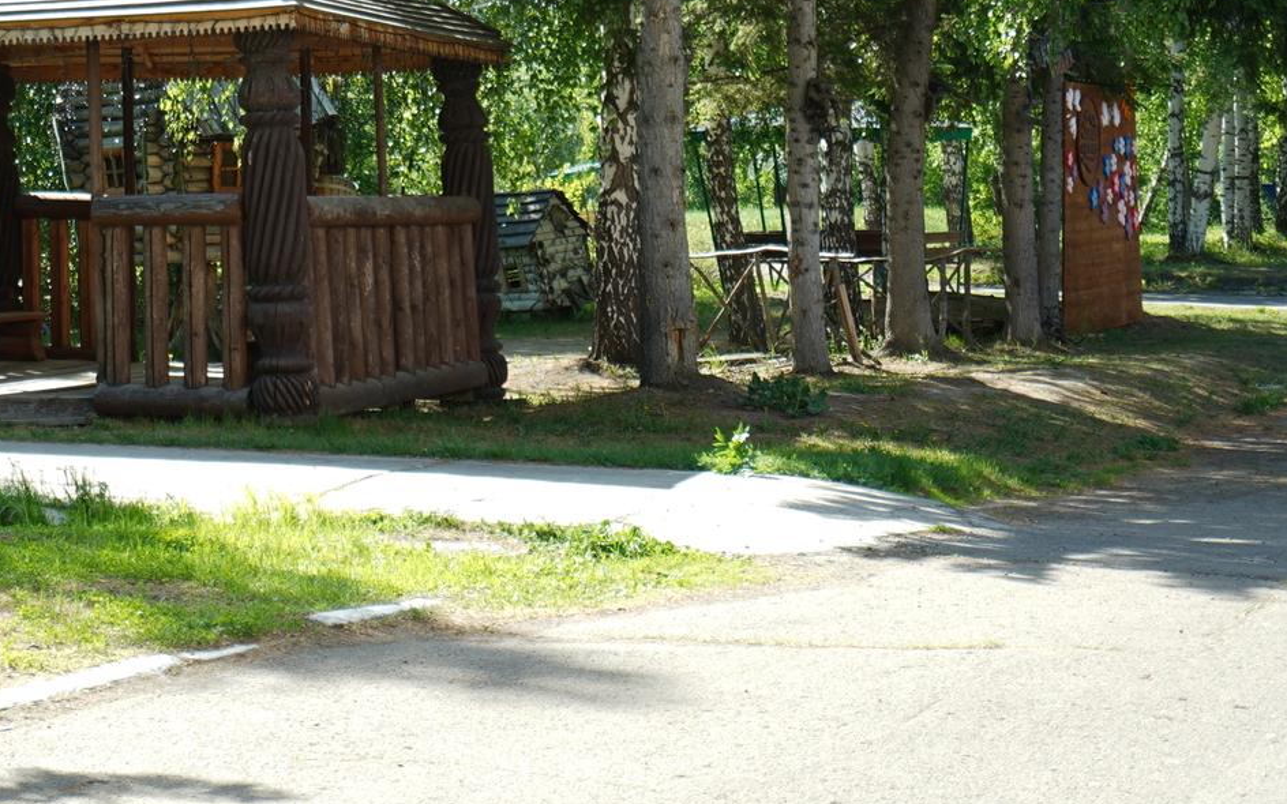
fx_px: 2981
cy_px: -208
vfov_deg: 14.8
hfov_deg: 23.6
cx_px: 106
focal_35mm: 85
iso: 64
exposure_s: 1/125
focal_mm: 35
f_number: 4
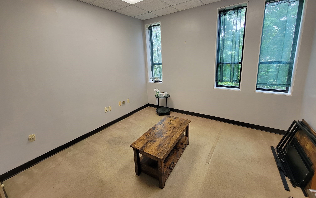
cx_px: 158
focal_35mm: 14
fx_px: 121
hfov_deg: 105.3
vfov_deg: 78.1
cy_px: 83
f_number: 2.2
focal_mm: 2.2
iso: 100
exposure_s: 1/60
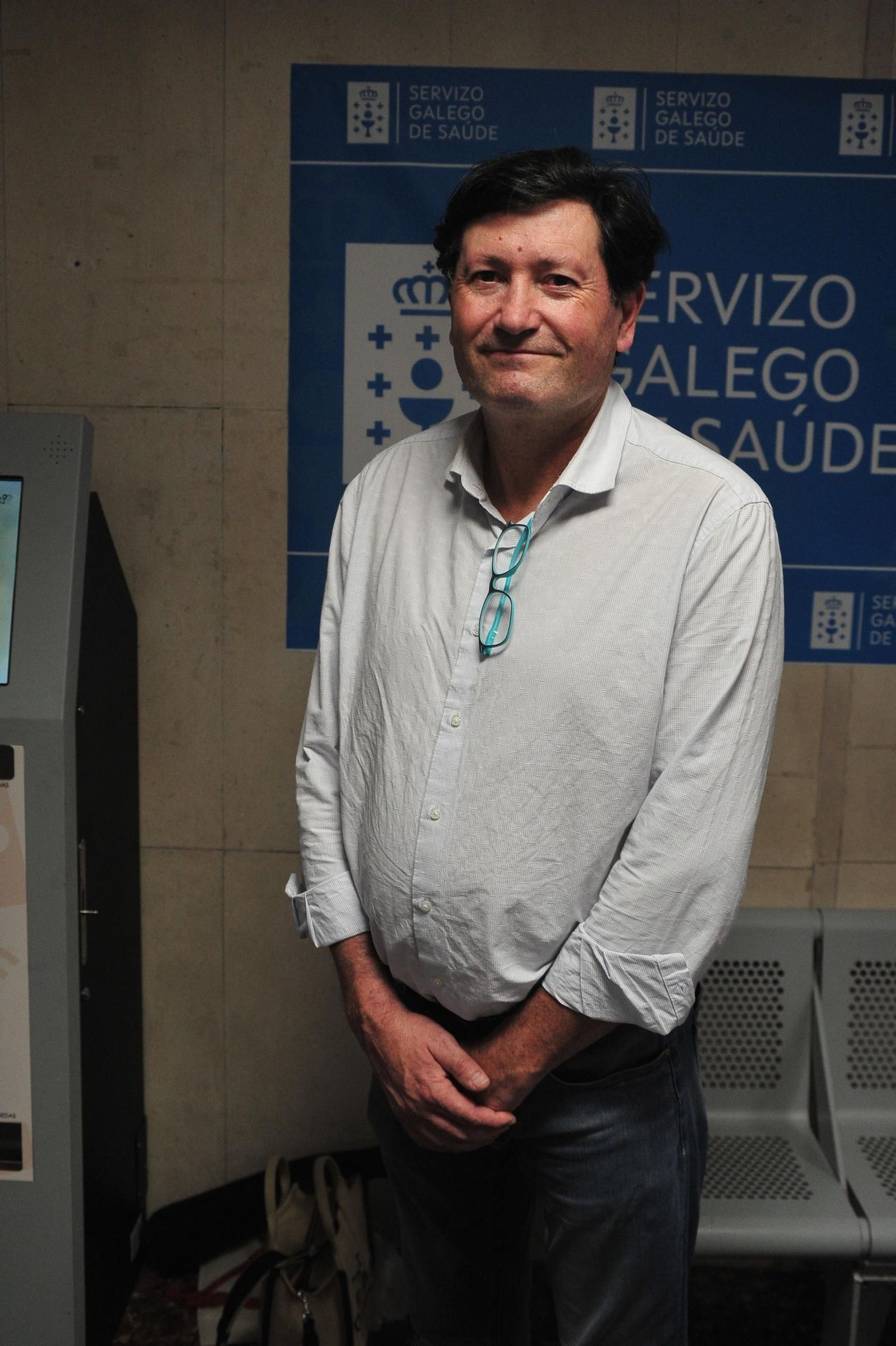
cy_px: 673
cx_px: 448
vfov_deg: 48.5
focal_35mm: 40
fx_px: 1495
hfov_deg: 33.4
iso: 2500
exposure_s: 1/125
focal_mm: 40
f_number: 5.6
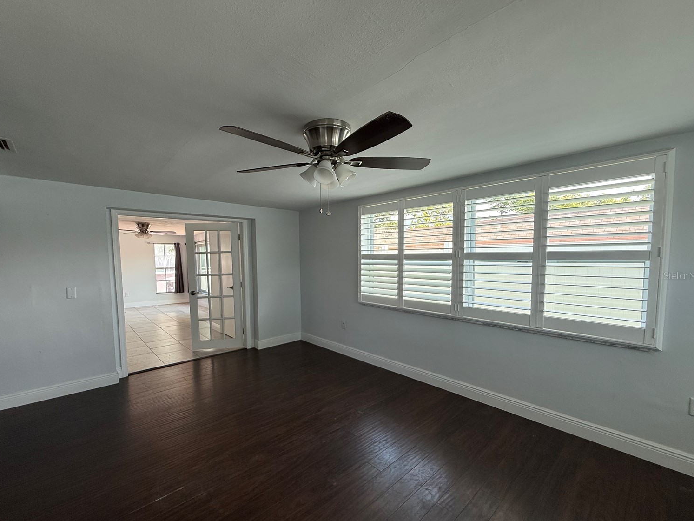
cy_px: 275
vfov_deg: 81.7
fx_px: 301
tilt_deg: -2.7
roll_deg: +0.5
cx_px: 336
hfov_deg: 98.1
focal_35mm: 15
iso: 64
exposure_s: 1/108
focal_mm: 2.22
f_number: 2.2
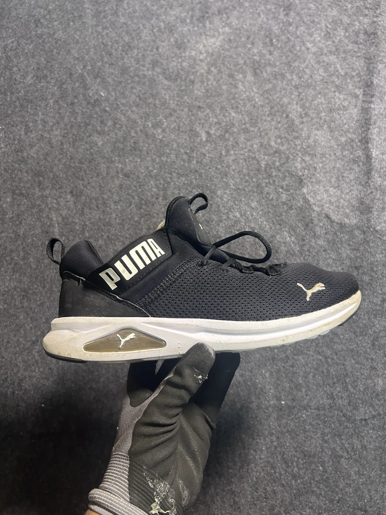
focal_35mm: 26
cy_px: 258
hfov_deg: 53.1
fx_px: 387
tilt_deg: -49.7
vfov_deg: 67.3
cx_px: 193
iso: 250
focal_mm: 5.7
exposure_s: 1/50
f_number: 1.5
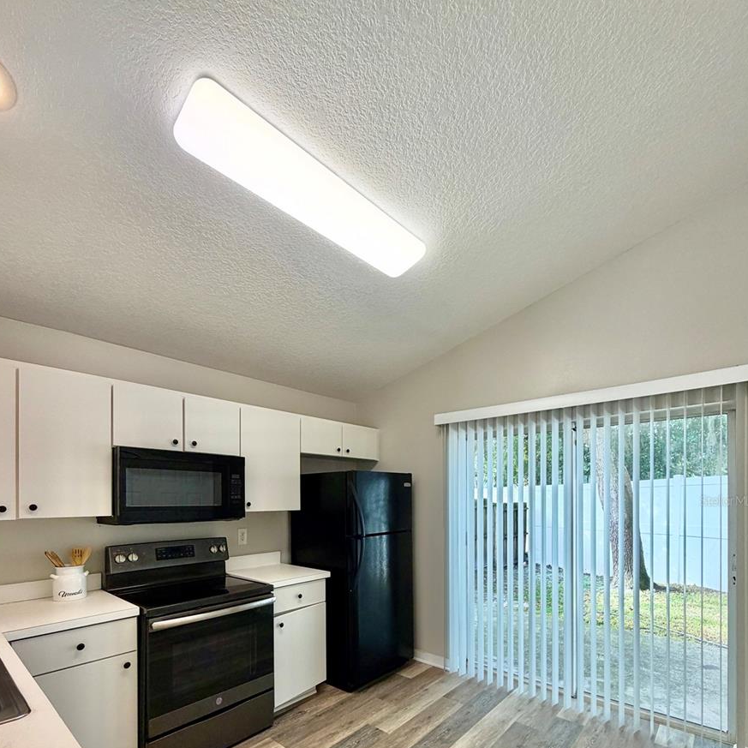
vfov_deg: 81.1
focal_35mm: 17
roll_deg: -0.3
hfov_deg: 84.0
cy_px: 500
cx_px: 375
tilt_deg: +0.1
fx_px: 416
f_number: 2.2
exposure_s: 1/120
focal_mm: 2.22
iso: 125
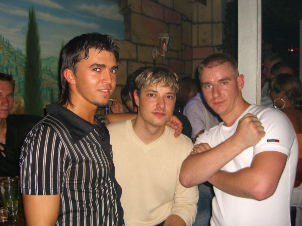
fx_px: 332
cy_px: 113
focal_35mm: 38
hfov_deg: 49.0
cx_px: 151
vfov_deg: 37.7
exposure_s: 1/60
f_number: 2.8
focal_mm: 7.9
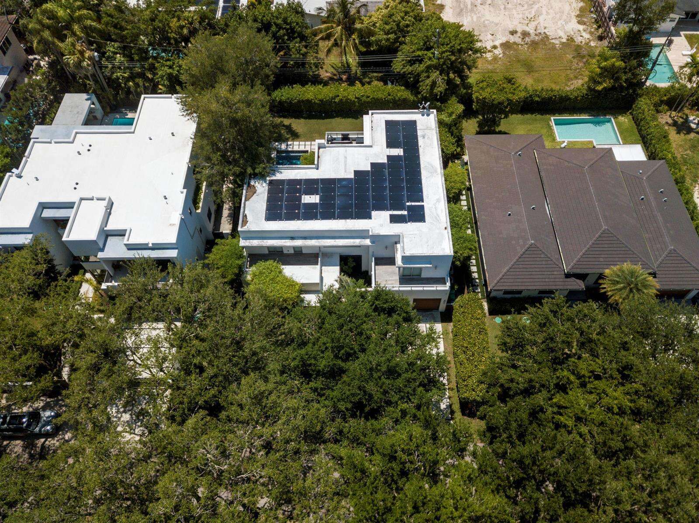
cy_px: 262
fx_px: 525
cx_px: 350
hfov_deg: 67.3
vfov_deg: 53.0
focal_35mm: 26
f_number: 2.2
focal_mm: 4.73
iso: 100
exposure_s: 1/2500
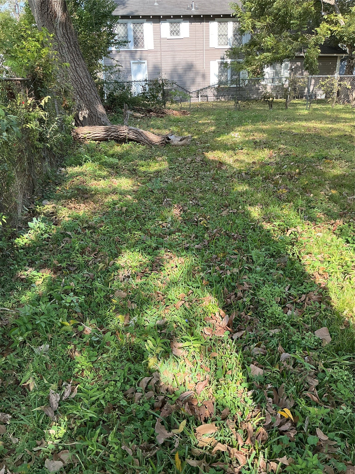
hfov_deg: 48.2
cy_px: 237
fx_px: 397
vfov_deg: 61.7
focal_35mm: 29
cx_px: 178
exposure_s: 1/303
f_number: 1.8
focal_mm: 3
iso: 25
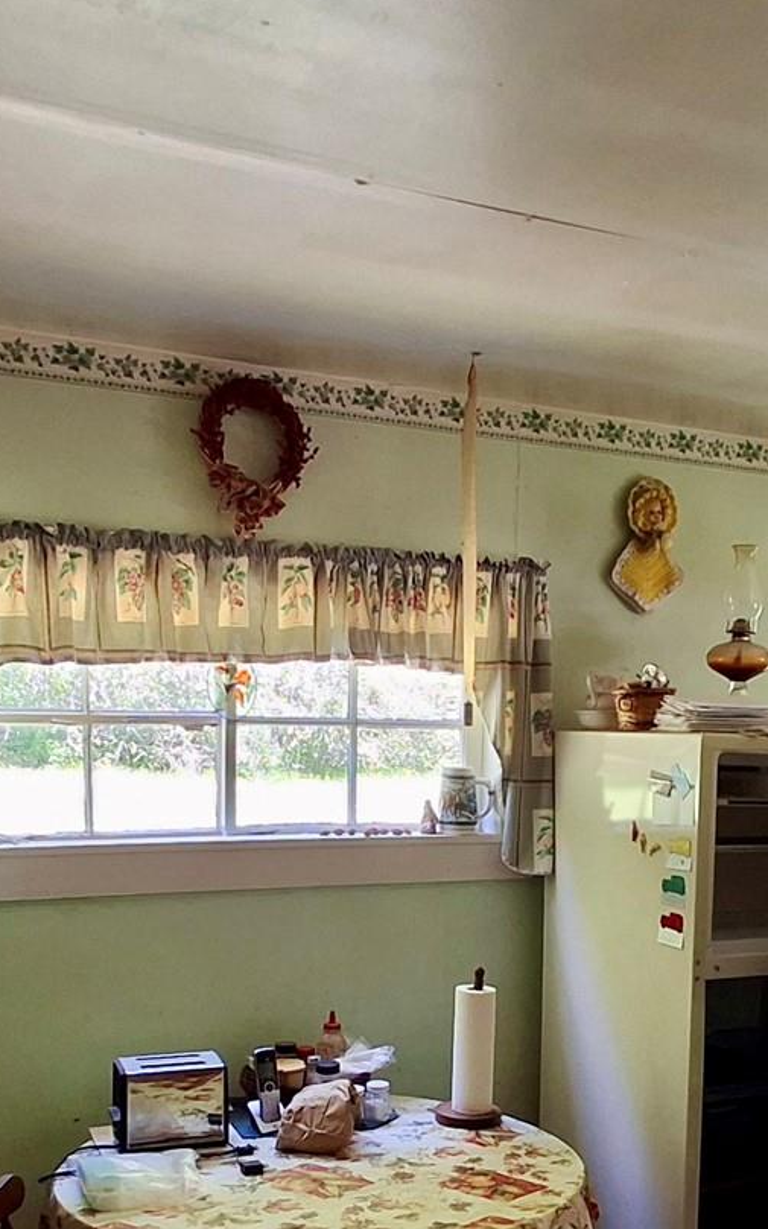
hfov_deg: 29.5
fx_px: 1440
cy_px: 914
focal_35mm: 43
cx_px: 549
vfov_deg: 44.7
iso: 50
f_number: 2.2
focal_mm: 1.64
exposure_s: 1/40
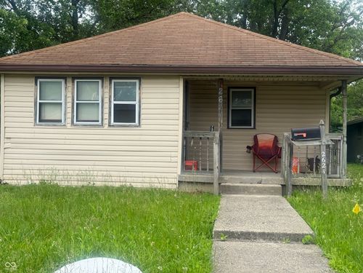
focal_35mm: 48
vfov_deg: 30.3
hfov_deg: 39.7
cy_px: 136
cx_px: 182
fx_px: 503
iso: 80
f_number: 1.78
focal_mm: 6.76
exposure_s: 1/1377
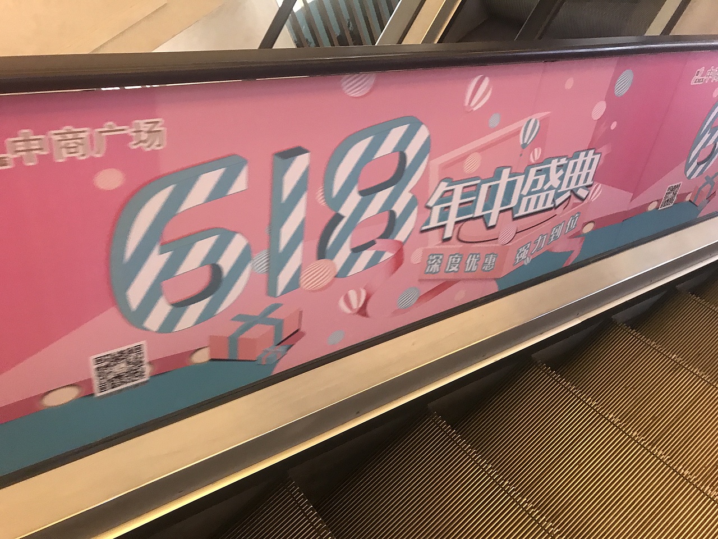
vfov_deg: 49.7
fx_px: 581
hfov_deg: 63.4
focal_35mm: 28
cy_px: 270
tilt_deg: -48.2
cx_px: 359
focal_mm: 3.99
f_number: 1.8
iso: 100
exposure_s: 1/14
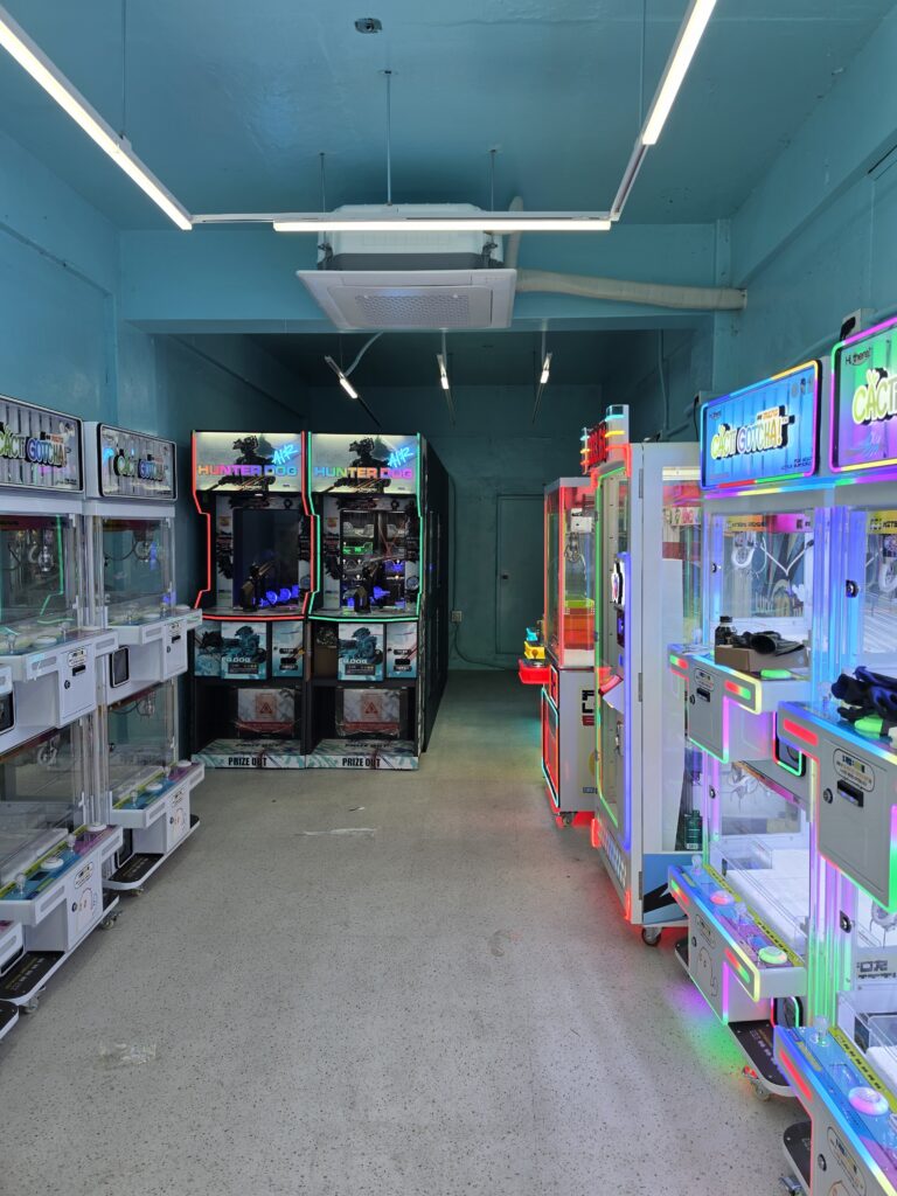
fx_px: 795
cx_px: 448
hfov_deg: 58.9
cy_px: 598
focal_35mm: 23
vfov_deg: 73.9
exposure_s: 1/244
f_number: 1.4
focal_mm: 6.5
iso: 16
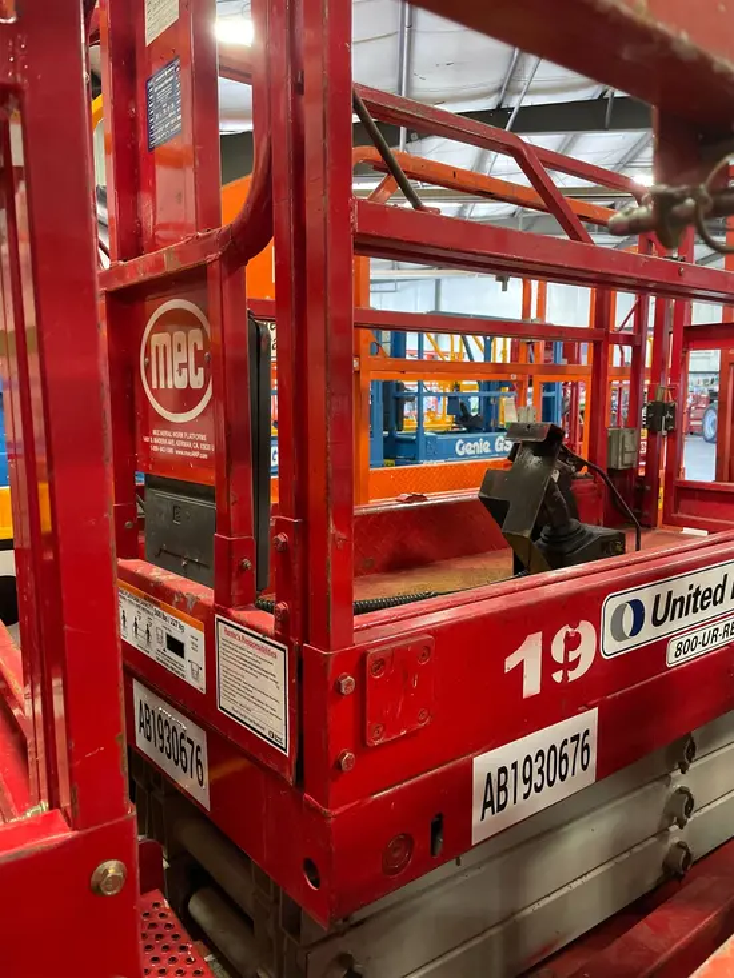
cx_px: 367
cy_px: 489
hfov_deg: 53.1
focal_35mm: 26
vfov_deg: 67.3
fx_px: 735
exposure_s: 1/40
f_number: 1.6
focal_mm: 4.2
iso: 500
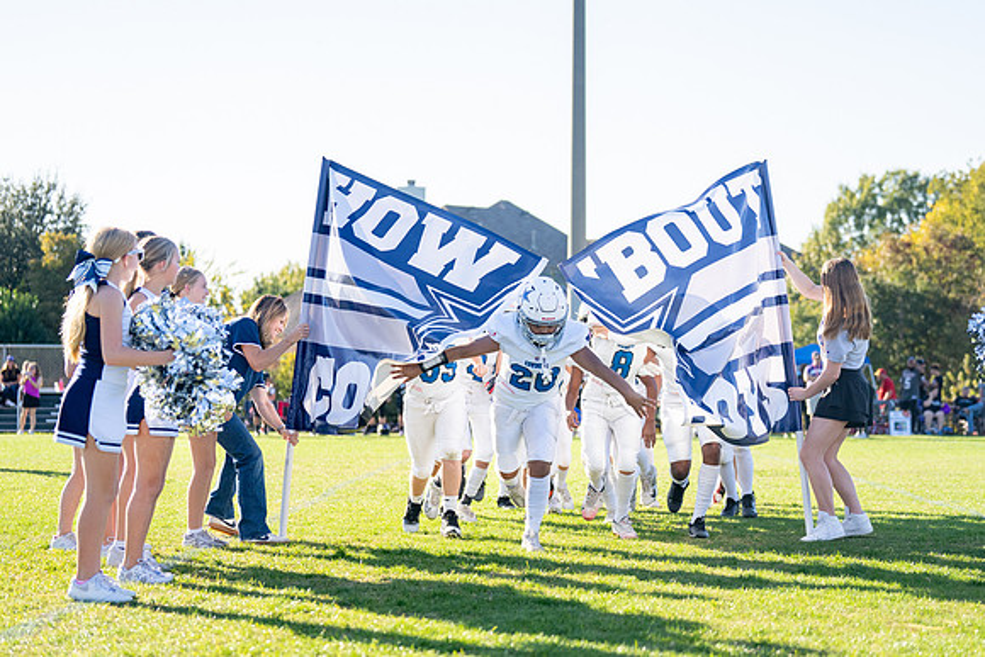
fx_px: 2254
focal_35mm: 82
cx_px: 576
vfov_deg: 16.6
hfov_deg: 24.6
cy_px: 327
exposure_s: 1/2500
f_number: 2.8
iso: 320
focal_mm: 70
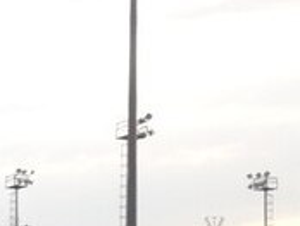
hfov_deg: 15.6
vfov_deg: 13.2
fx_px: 920
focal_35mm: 106
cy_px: 337
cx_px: -259
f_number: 1.9
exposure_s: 1/20
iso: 200
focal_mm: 3.7
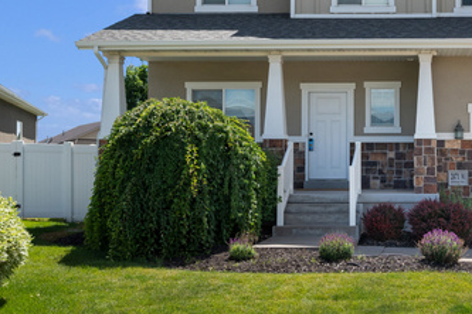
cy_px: 107
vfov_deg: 27.9
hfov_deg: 38.9
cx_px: 403
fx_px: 629
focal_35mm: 48
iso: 800
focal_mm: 25
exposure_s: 1/1600
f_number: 8
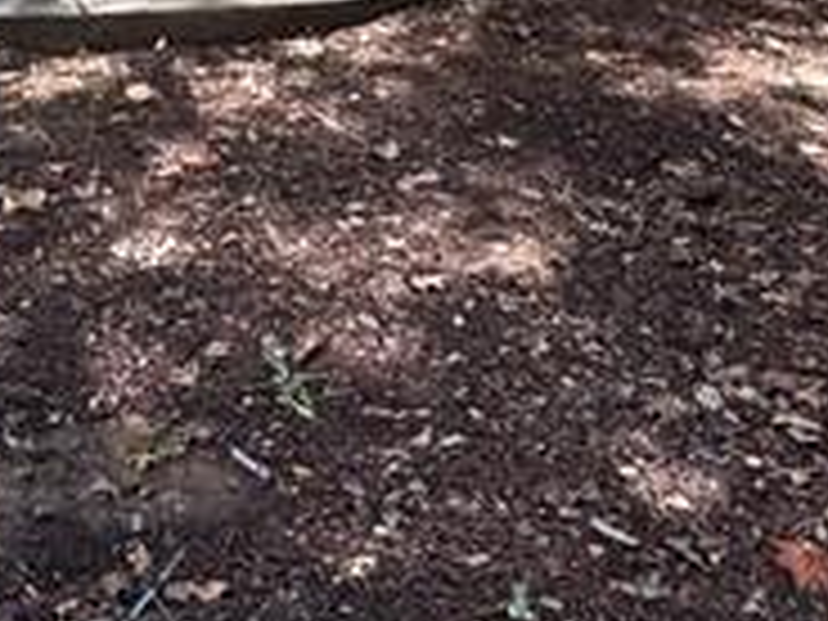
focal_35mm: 78
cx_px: 4
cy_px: -765
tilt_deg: +12.0
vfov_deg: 14.3
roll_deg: -0.1
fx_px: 1866
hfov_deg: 24.0
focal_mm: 2.22
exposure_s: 1/149
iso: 40
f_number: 2.2
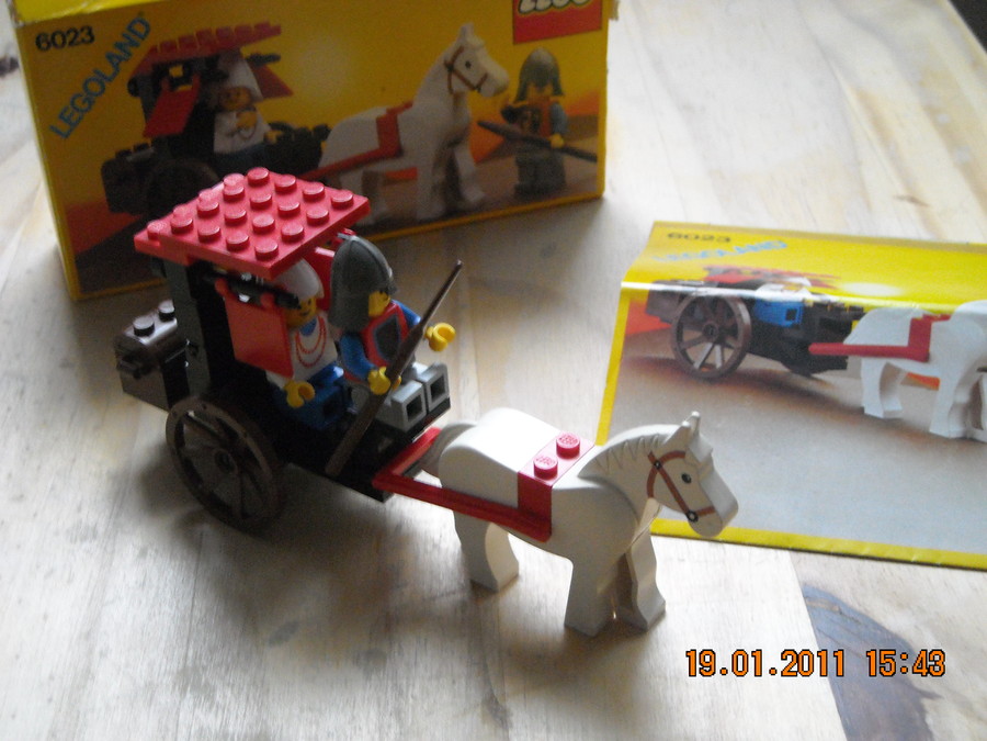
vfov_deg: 24.0
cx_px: 494
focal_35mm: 61
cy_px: 370
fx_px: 1739
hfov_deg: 31.7
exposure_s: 1/8
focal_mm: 9.87
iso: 518
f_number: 3.5
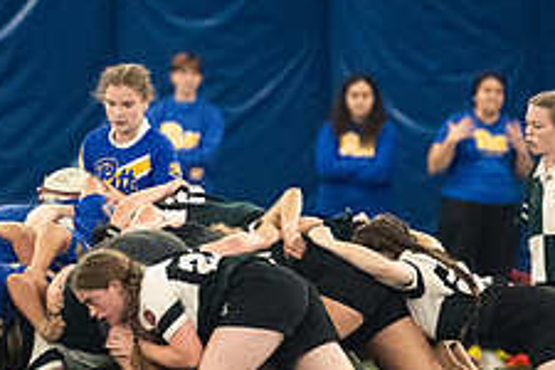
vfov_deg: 1.8
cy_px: 308
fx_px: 11916
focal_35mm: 773
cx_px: 91
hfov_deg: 2.7
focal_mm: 200
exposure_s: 1/500
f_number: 2.8
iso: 12800
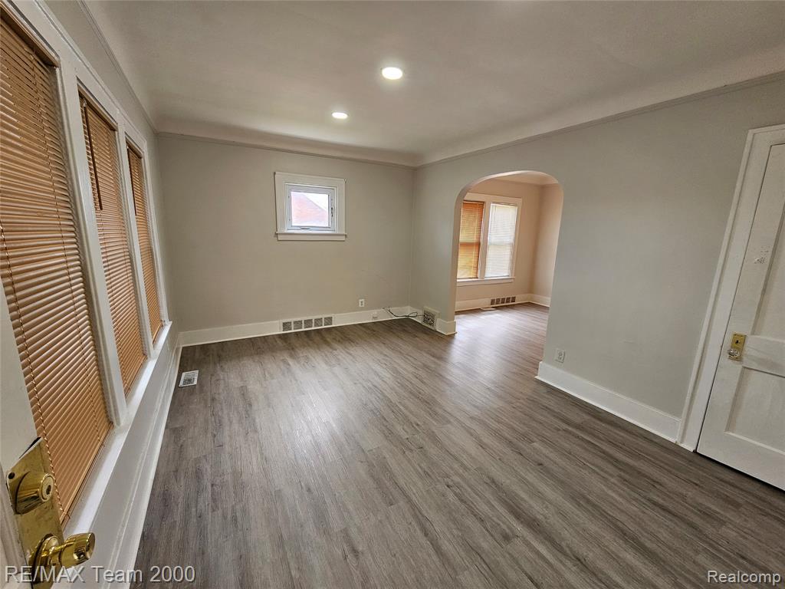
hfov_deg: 106.2
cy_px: 294
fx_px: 295
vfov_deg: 89.9
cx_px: 392
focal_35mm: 13
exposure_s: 1/60
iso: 100
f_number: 2.2
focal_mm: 2.2
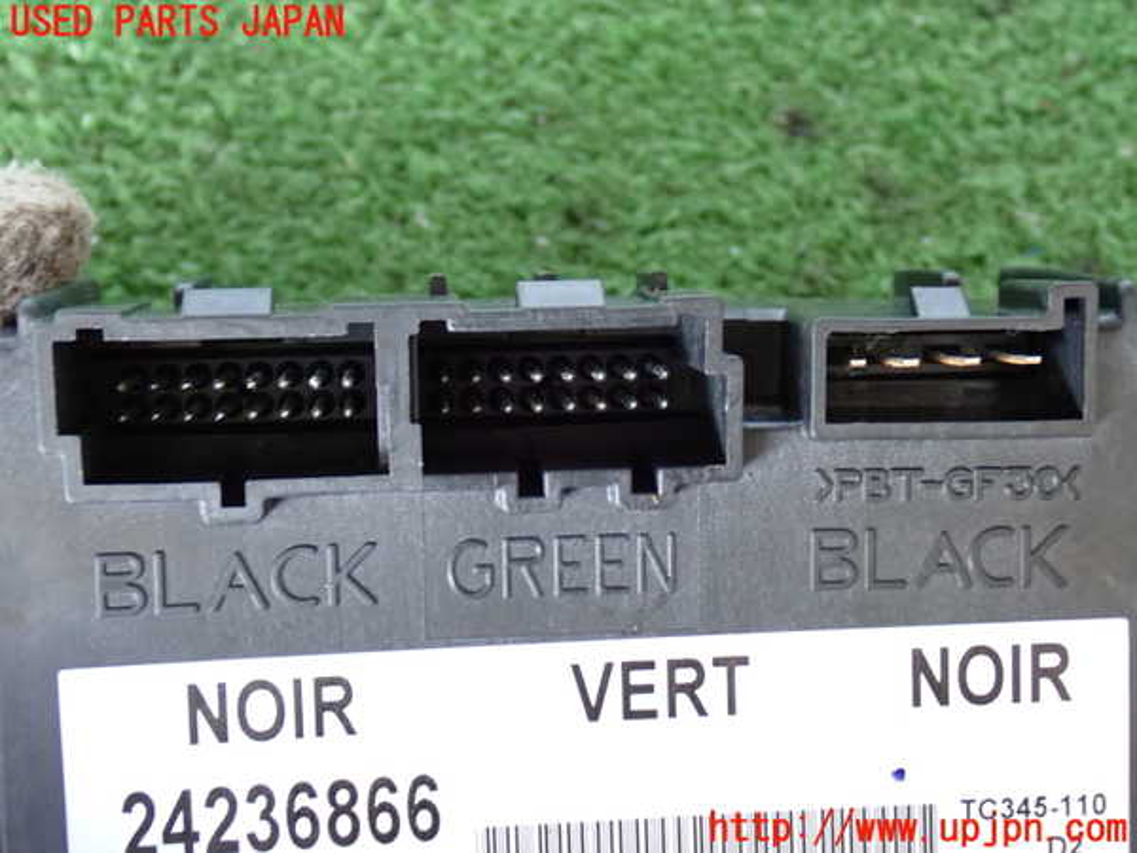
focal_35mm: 54
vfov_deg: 27.0
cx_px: 568
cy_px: 426
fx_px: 1774
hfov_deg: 35.5
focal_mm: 9.65
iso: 800
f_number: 3.3
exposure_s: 1/25
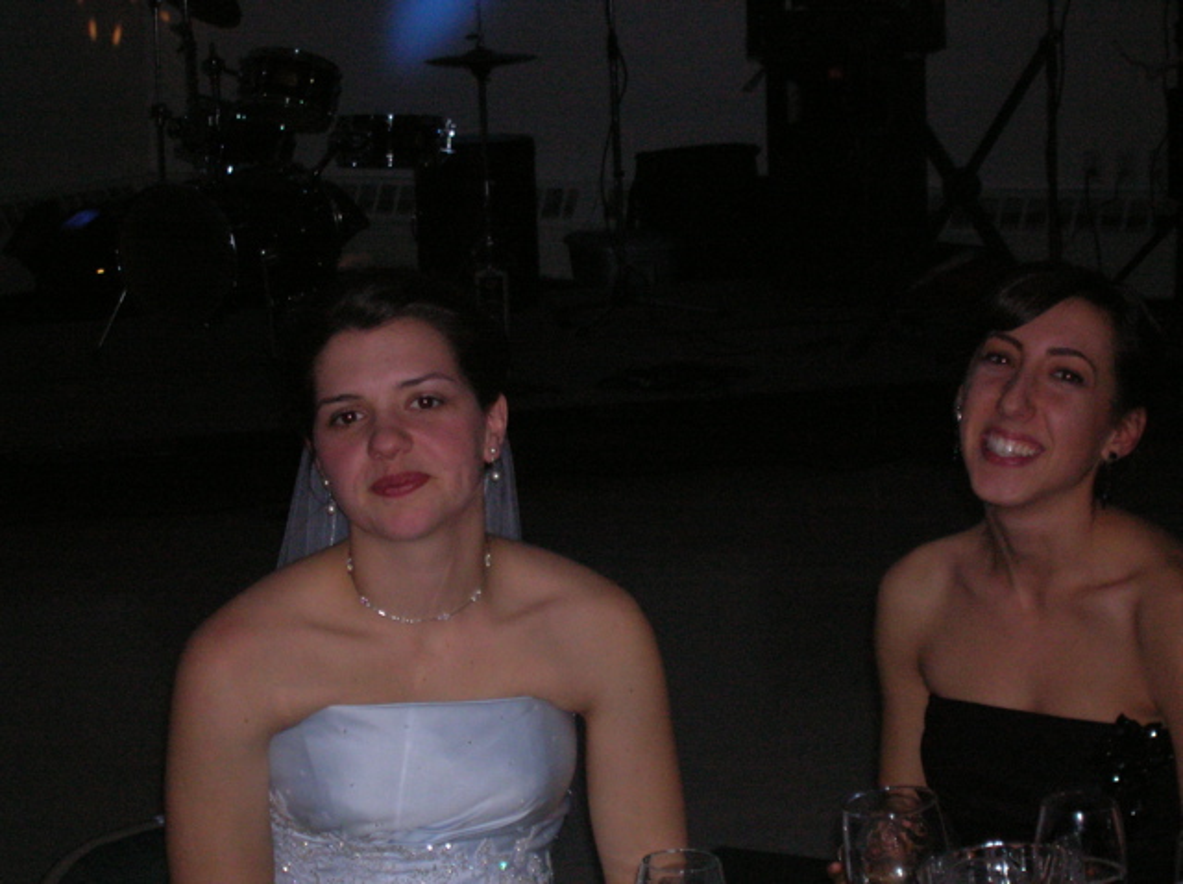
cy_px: 442
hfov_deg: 19.3
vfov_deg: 14.5
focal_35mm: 102
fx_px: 3481
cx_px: 592
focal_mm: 17.1
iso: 200
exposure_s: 1/60.1
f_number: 4.9
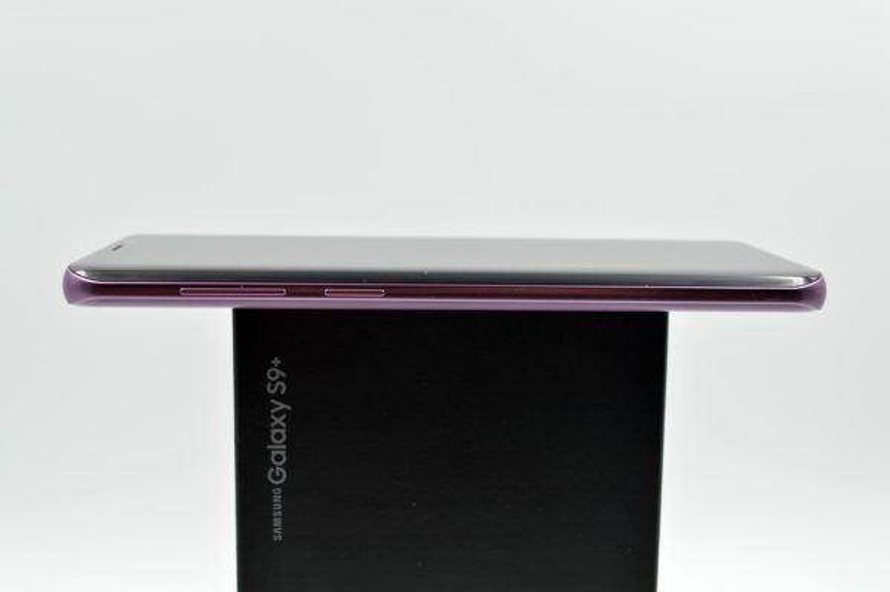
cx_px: 445
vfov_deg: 26.4
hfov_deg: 38.9
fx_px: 1260
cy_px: 296
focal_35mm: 51
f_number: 10
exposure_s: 1/15
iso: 100
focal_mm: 34
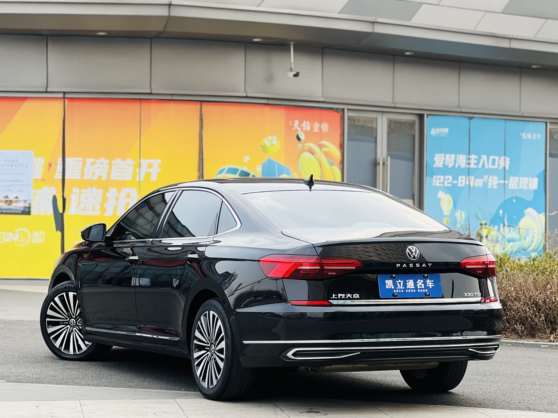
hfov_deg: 25.3
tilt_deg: +1.0
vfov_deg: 19.1
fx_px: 1241
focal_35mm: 77
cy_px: 209
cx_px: 279
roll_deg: +0.6
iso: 25
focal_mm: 9
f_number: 2.8
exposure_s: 1/155
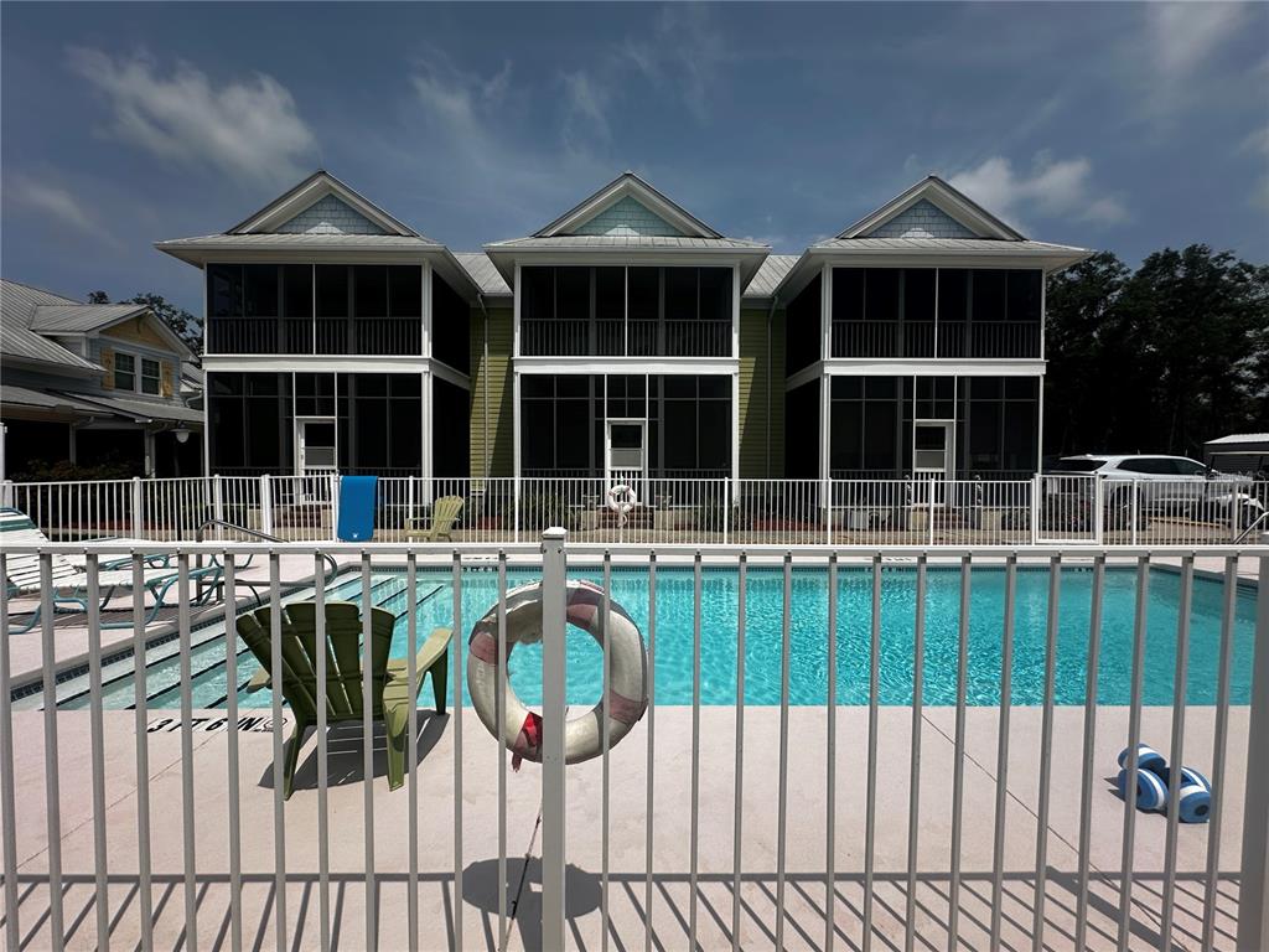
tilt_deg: -1.2
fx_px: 513
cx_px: 634
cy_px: 476
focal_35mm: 14
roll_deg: -0.3
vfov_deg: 85.7
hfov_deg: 102.1
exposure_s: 1/4651
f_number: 2.2
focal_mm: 2.22
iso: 50
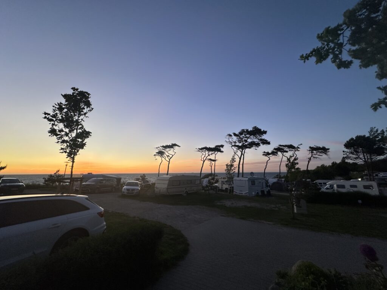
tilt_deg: +9.6
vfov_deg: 85.7
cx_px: 194
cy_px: 145
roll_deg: +0.8
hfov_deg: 102.1
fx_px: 157
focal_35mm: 14
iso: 125
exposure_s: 1/99
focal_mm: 2.22
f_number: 2.2
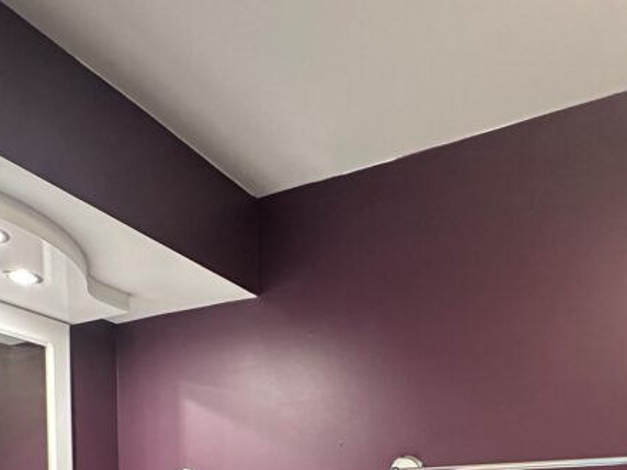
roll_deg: +0.5
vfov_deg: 34.5
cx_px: 309
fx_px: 616
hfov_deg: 54.0
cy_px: 547
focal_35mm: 34
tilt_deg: -2.7
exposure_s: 1/60
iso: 640
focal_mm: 2.22
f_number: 2.2
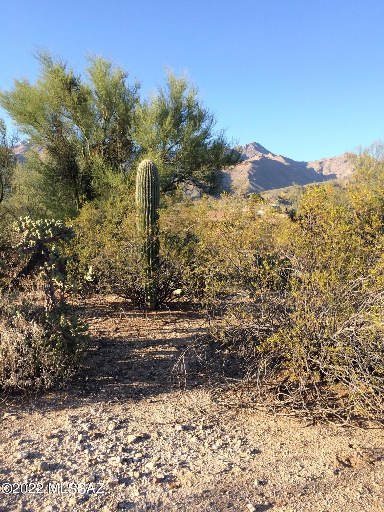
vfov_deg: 61.7
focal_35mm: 29
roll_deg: -1.2
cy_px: 256
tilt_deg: -2.0
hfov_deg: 48.2
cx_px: 192
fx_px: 429
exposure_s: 1/641
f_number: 2.2
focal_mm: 4.15
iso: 32
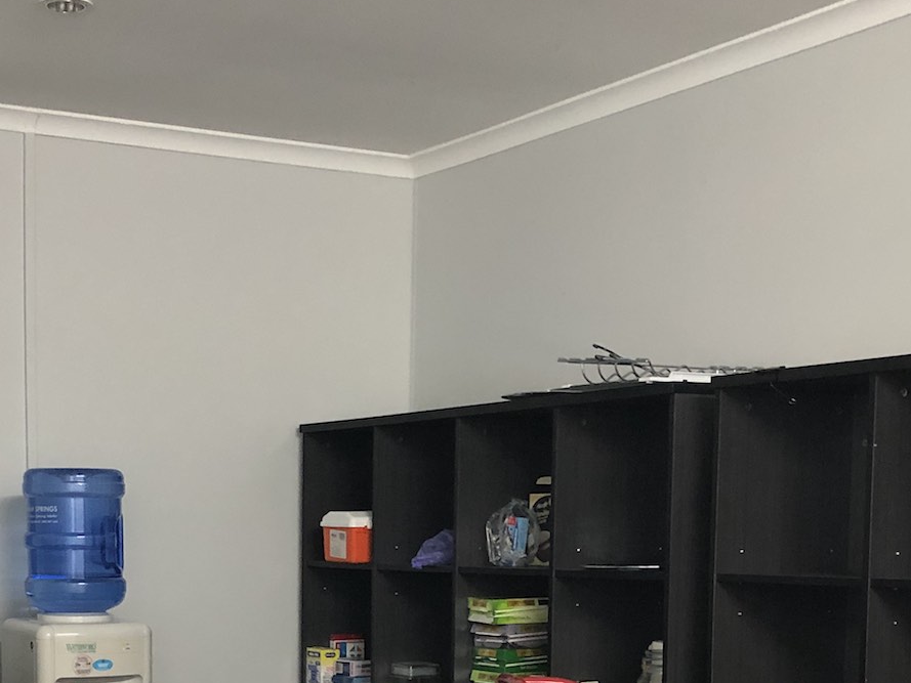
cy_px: 712
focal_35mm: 63
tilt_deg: -6.5
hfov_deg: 30.3
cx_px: 254
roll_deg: +0.3
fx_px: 1658
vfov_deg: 22.3
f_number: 1.8
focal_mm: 3.99
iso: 100
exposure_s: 1/14
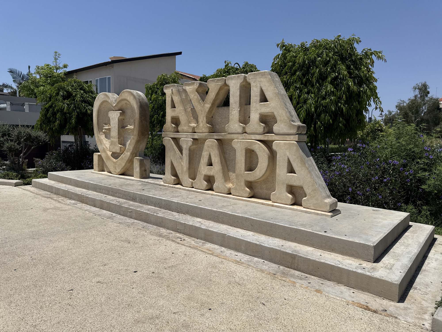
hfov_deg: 71.6
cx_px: 221
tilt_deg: -5.3
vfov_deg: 56.8
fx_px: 306
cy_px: 166
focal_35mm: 24
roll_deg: -1.9
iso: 80
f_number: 1.78
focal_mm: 6.76
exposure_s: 1/10309
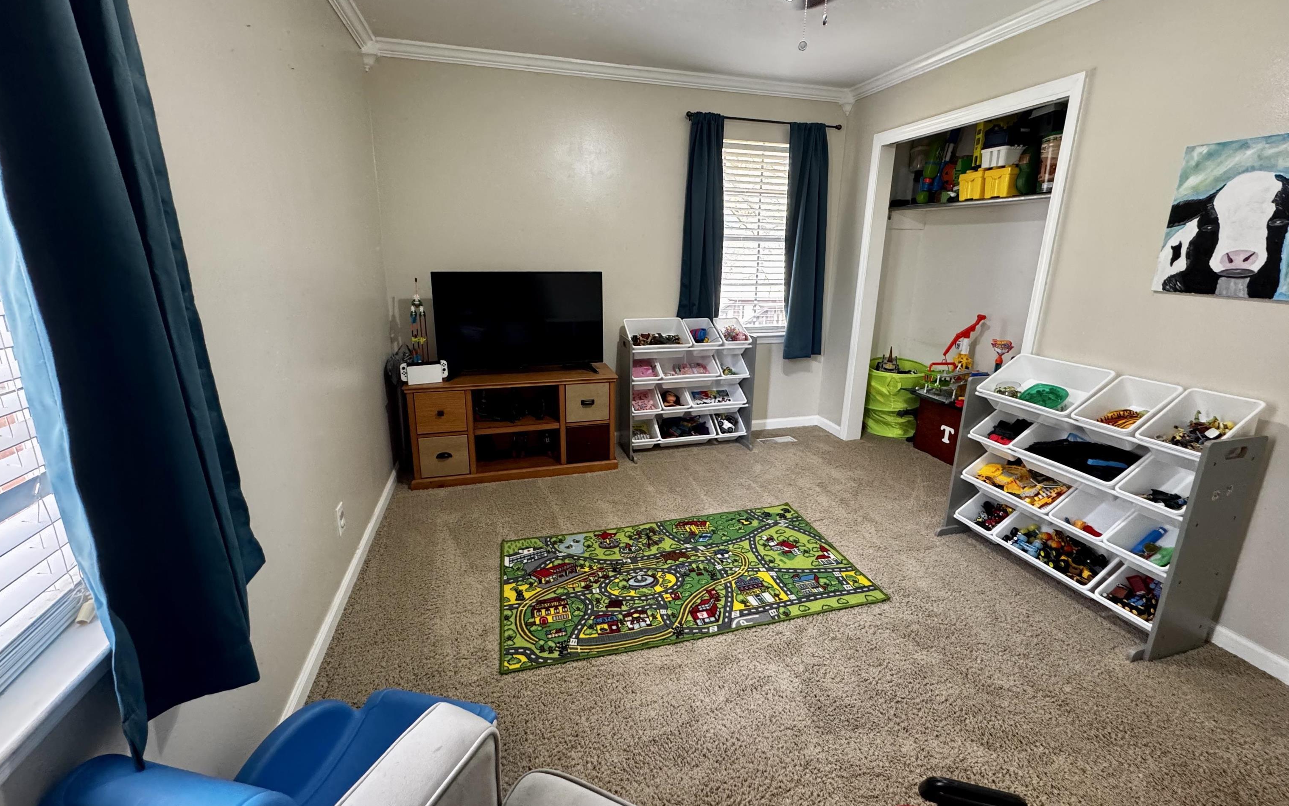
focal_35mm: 15
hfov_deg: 101.5
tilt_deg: -14.2
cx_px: 647
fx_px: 527
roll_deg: -0.6
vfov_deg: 74.7
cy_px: 376
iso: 400
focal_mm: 2.22
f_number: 2.2
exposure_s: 1/60
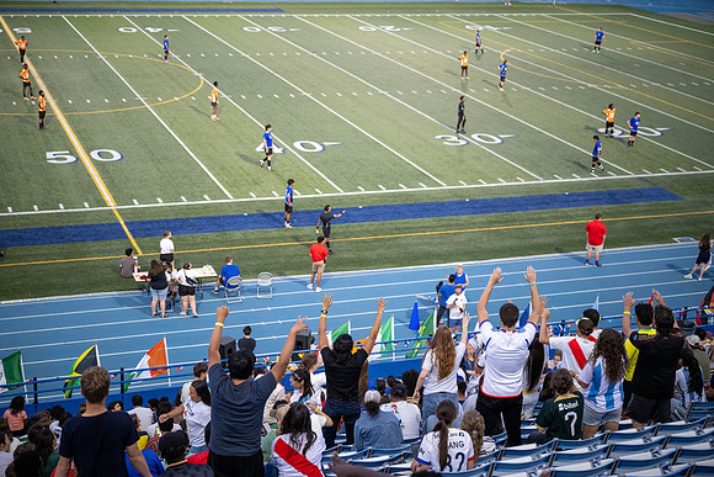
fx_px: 1091
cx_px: 357
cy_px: 238
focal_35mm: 55
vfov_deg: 24.6
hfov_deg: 36.2
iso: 3200
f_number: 2.8
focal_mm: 55
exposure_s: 1/500
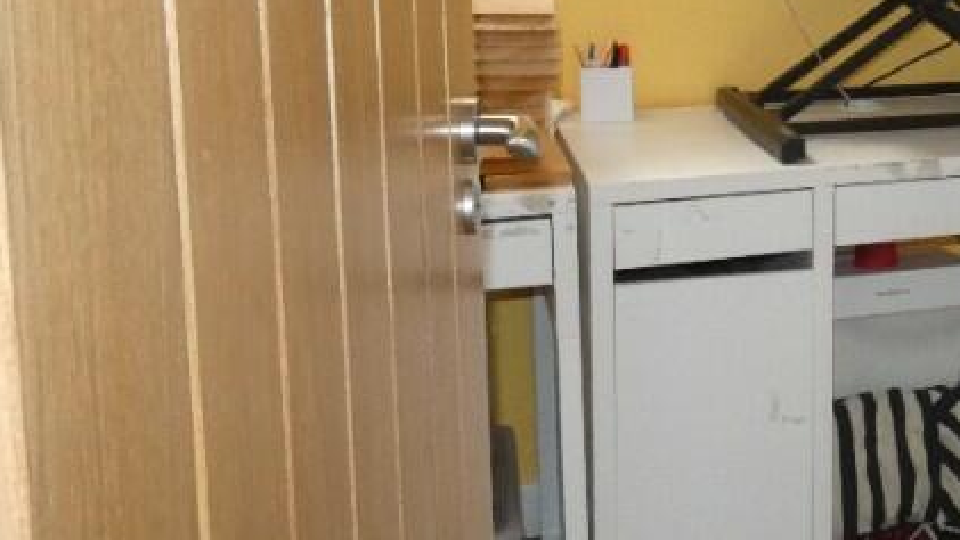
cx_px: 1019
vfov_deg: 22.1
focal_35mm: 53
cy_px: 48
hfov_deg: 34.6
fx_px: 1349
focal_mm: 3.6
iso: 400
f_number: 2.8
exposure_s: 1/60
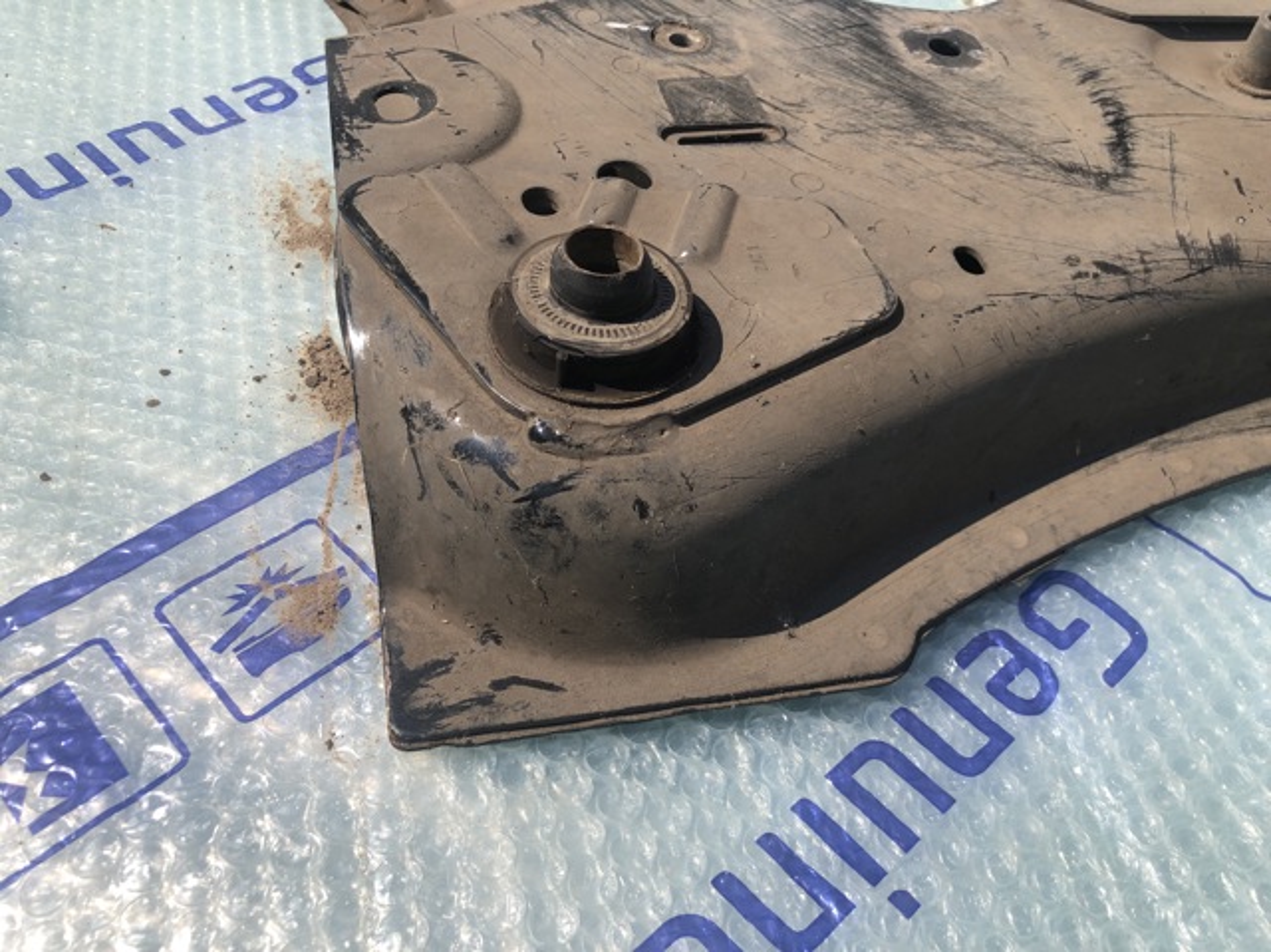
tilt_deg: -43.7
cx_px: 636
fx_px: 1027
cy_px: 476
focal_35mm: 28
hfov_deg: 63.5
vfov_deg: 49.7
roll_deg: -10.2
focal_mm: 4
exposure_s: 1/2825
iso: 20
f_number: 1.8
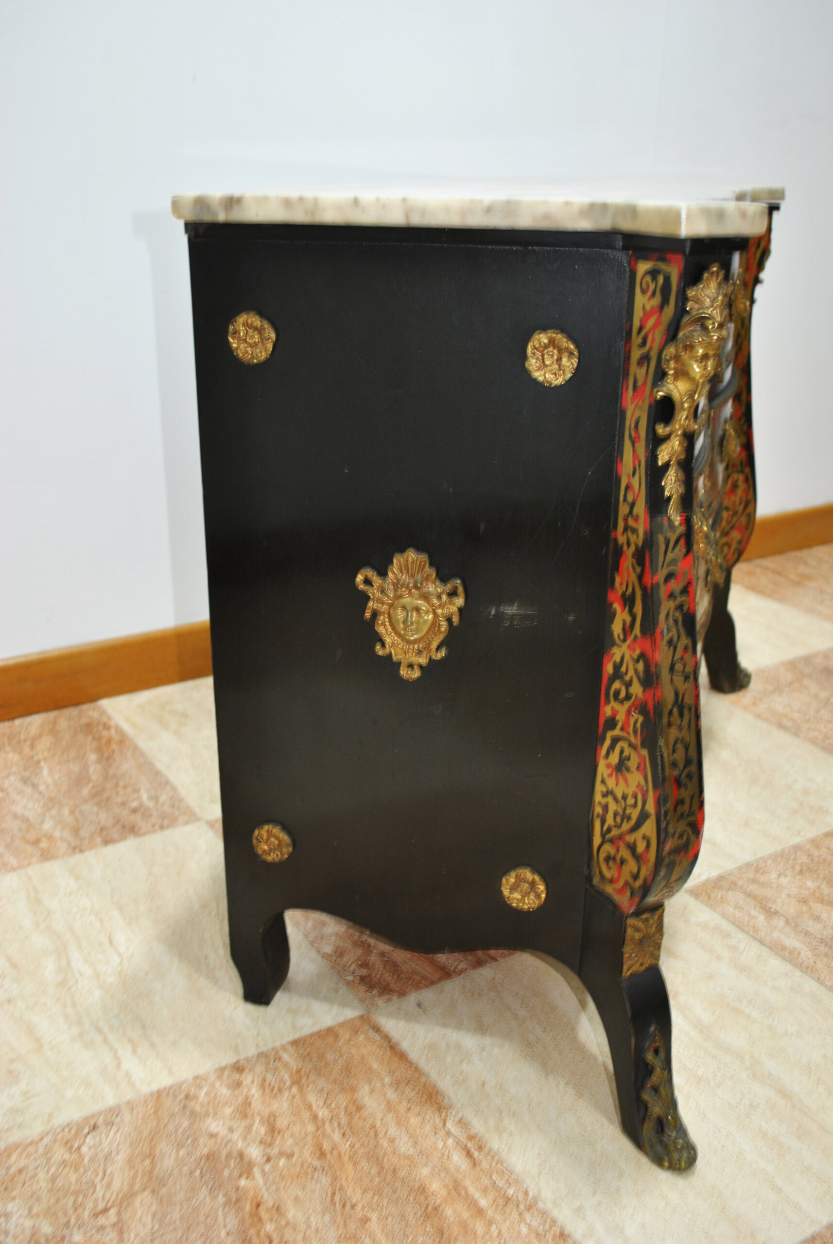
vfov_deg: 57.2
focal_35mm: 33
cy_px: 622
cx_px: 416
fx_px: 1142
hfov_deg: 40.1
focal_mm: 22
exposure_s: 1/6
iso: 200
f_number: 4
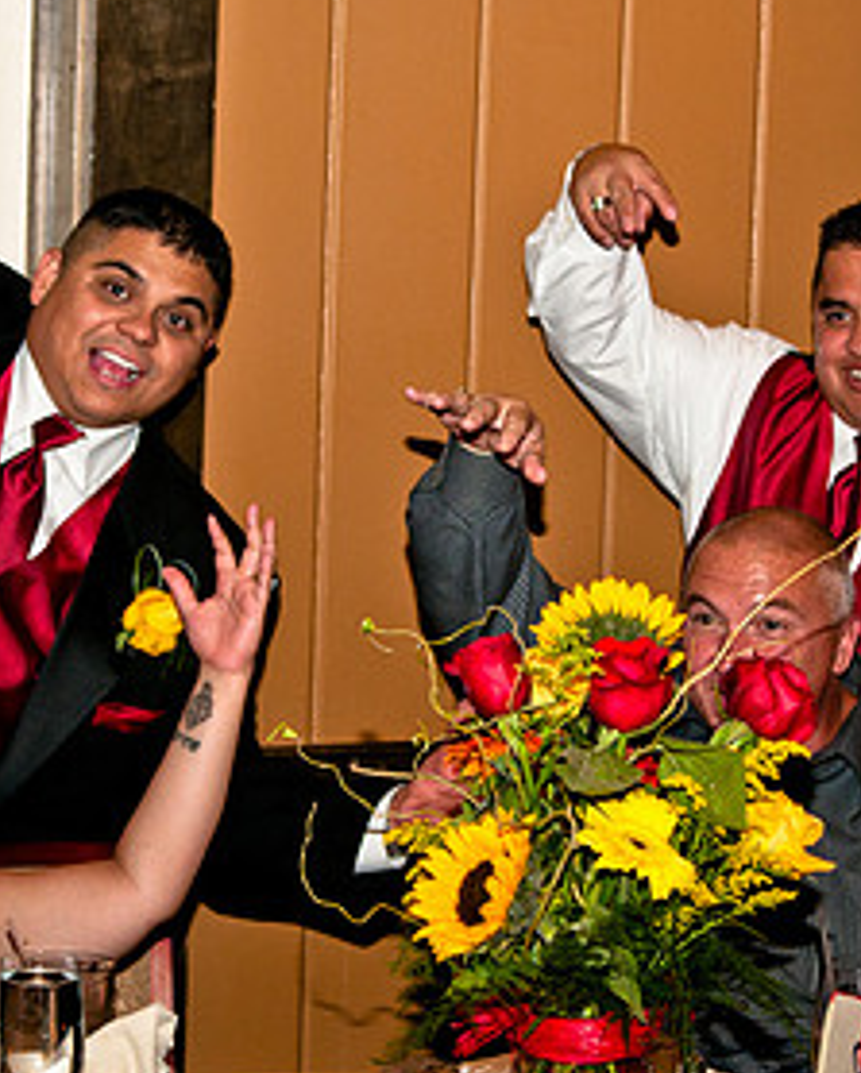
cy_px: 465
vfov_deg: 15.6
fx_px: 3911
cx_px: 425
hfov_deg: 12.6
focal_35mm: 123
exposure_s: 1/200
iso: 400
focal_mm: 42
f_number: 3.2
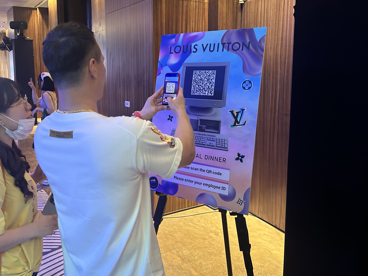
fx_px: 340
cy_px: 111
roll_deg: -1.5
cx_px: 146
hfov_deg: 56.4
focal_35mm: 32
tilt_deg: -11.3
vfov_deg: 43.9
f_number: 1.5
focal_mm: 5.7
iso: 250
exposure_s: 1/60
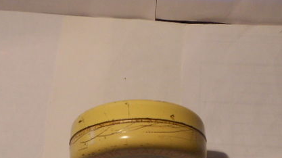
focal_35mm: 68
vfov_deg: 17.4
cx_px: 124
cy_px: 146
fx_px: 508
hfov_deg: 31.0
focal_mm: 4.6
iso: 125
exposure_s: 1/30
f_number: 3.2
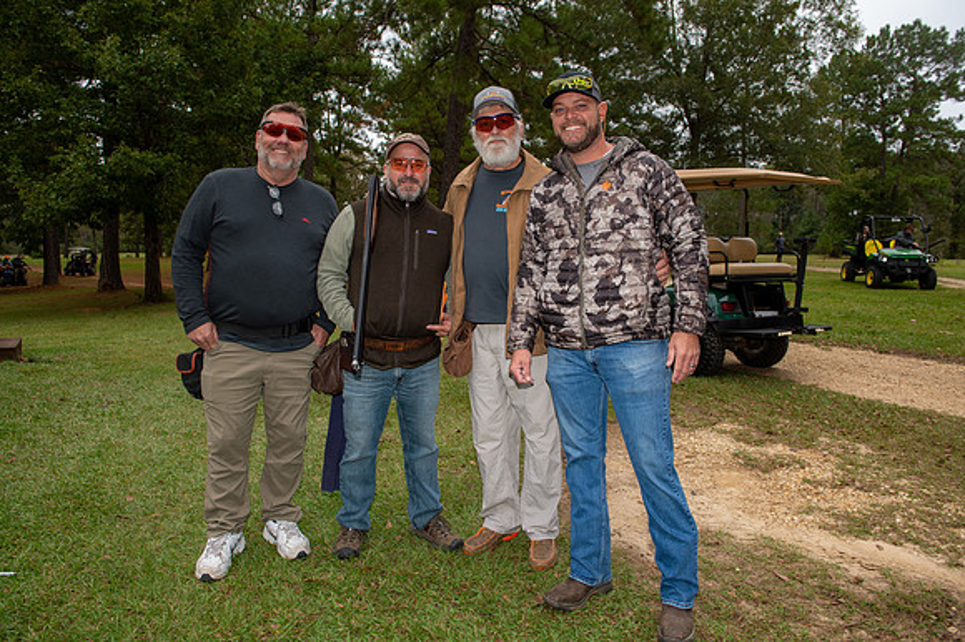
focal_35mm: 26
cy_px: 321
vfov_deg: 49.5
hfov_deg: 69.4
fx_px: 697
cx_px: 482
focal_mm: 26
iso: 320
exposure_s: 1/160
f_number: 5.6
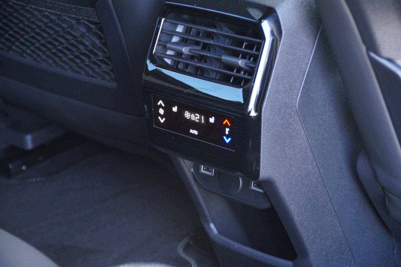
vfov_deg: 12.2
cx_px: 200
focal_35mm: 112
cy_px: 134
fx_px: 1252
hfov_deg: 18.2
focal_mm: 75
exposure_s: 1/50
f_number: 5.6
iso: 3200
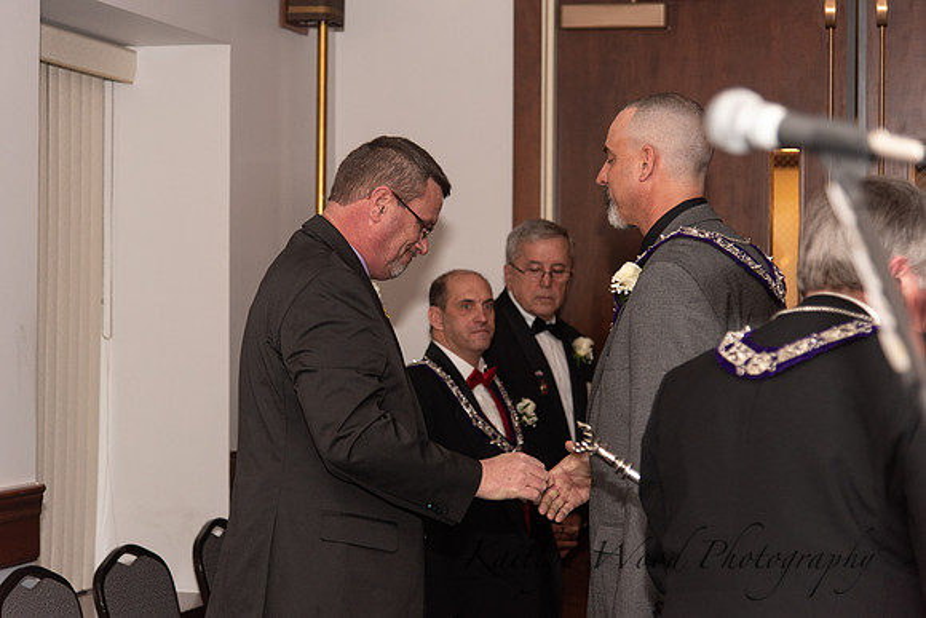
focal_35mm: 85
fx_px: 2187
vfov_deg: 16.1
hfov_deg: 23.9
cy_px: 309
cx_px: 463
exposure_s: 1/200
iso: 800
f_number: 4
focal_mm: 85
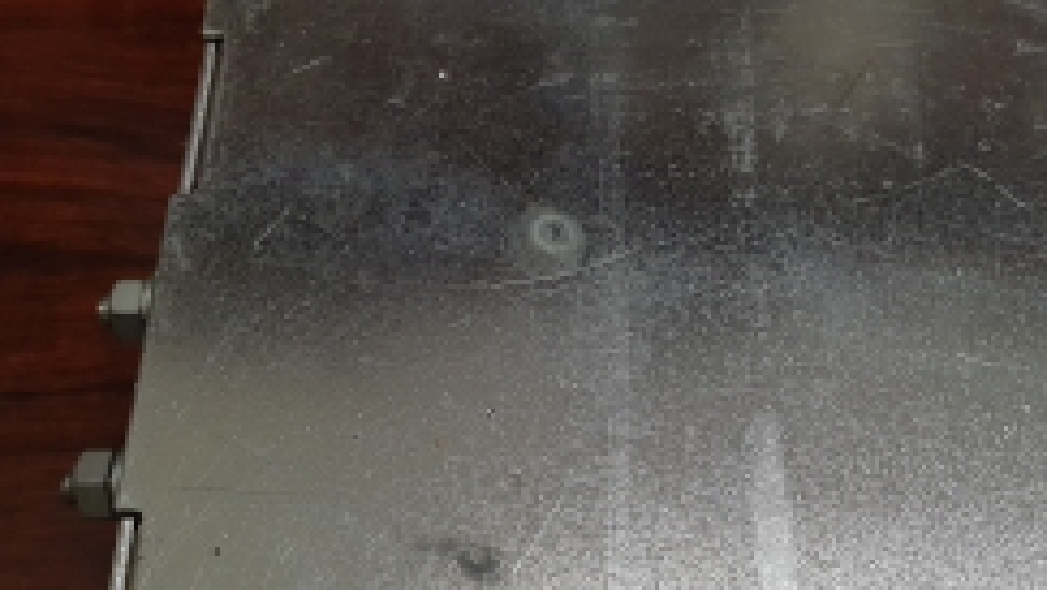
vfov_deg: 28.1
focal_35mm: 42
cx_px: 616
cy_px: 431
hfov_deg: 48.1
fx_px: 1167
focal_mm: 4.3
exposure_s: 1/50
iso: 160
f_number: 2.4
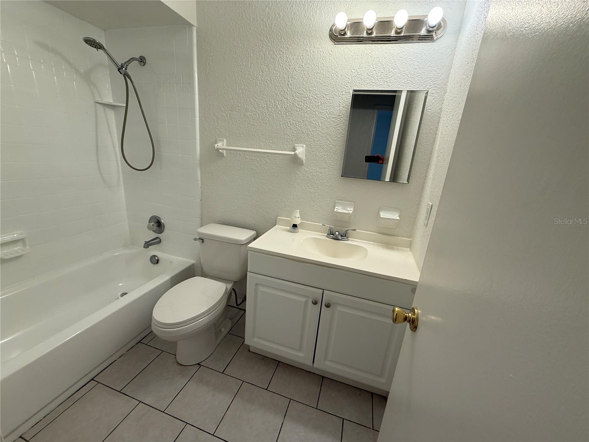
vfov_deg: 85.7
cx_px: 294
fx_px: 238
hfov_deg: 102.1
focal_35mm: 14
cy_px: 221
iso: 80
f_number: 2.2
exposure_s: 1/120
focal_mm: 2.22
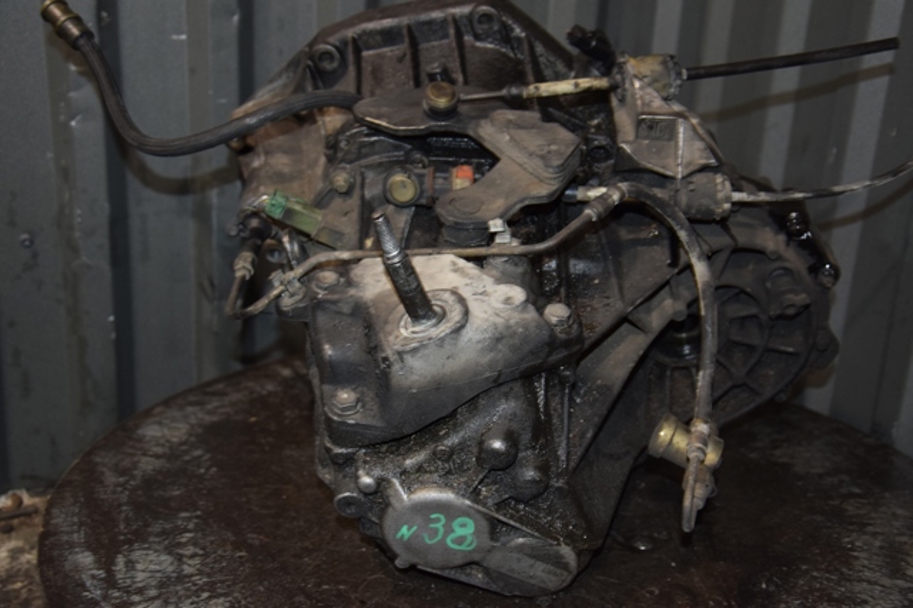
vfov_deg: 28.0
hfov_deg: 41.1
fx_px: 1217
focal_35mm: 48
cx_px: 456
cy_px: 304
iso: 800
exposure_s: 1/60
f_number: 5
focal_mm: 32
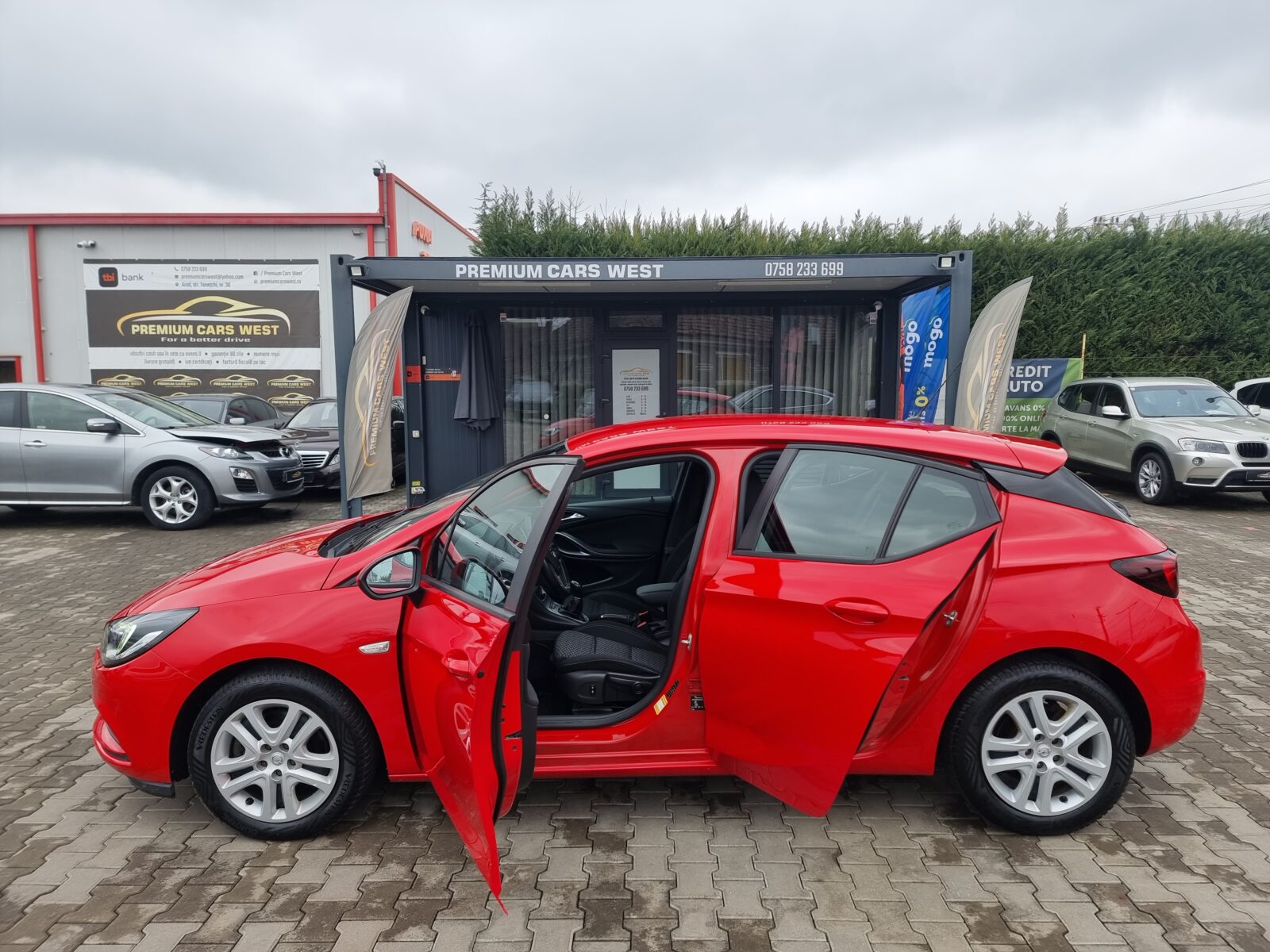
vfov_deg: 56.8
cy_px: 476
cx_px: 635
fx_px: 881
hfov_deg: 71.6
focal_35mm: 24
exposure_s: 1/100
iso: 50
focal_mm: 6.7
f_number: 1.8
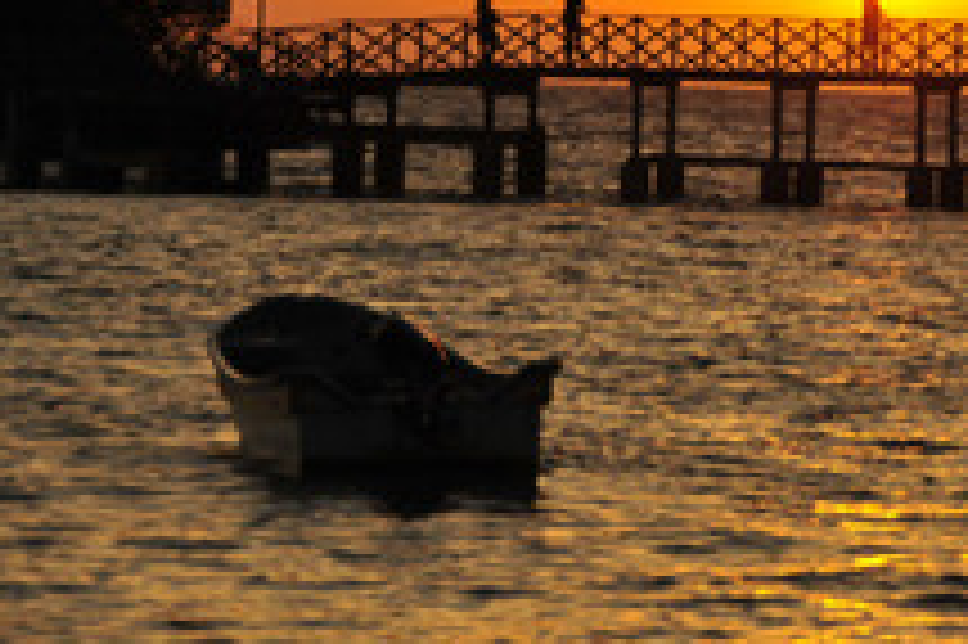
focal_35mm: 283
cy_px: 43
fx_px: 7604
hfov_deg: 7.3
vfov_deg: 4.8
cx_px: 860
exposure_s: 1/3200
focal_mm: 90
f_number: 5.3
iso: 1000
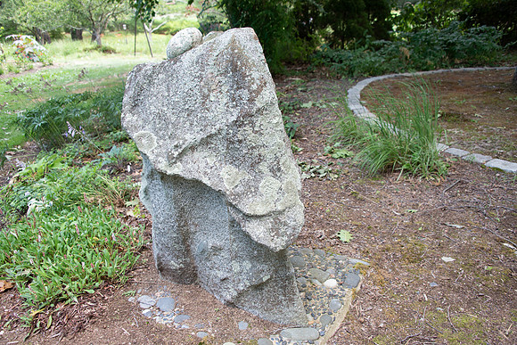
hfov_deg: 58.7
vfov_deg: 41.1
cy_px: 172
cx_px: 258
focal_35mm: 32
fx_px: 460
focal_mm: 32
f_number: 5
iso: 200
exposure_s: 1/60
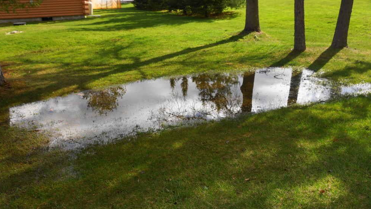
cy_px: 95
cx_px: 184
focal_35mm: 35
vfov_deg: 33.7
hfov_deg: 56.6
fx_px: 344
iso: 100
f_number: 5
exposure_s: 1/100
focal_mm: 22
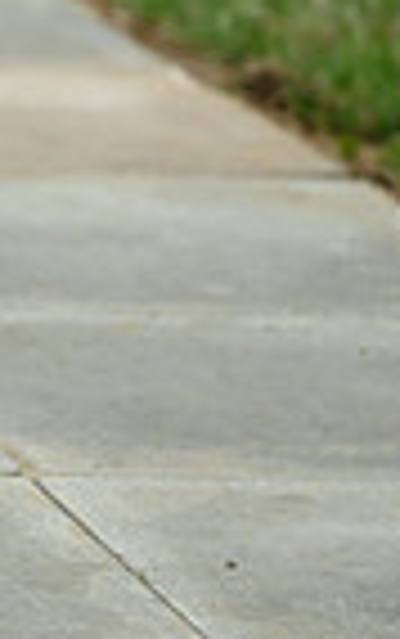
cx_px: -818
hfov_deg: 1.8
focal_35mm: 708
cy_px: 25
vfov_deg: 3.0
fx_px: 12324
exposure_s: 1/1250
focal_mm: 170
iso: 280
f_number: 4.5
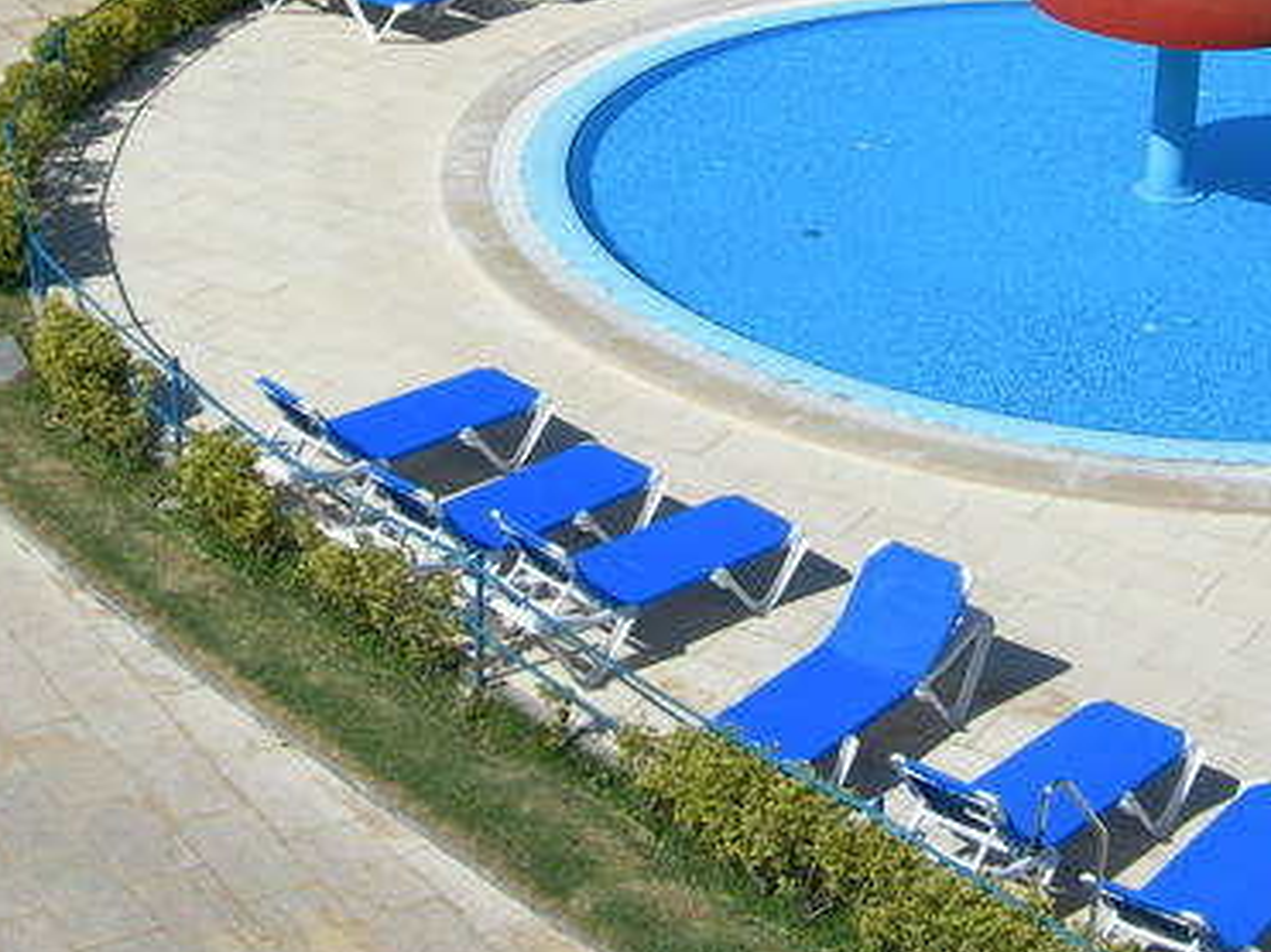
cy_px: 164
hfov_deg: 23.8
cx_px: 781
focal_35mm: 82
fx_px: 3010
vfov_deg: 17.8
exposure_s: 1/822
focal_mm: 7.8
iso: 50
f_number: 4.8
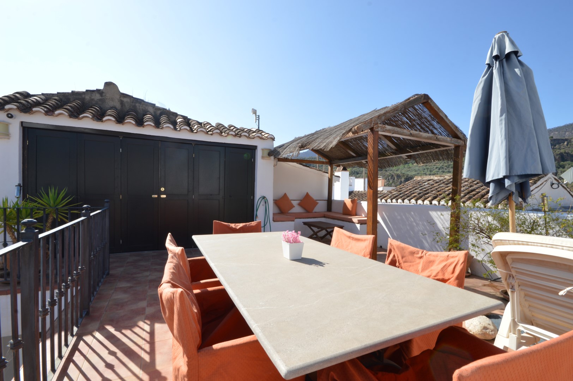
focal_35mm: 15
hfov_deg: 100.4
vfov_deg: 77.2
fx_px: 239
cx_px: 286
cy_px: 190
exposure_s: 1/40
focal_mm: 10
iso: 100
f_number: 18
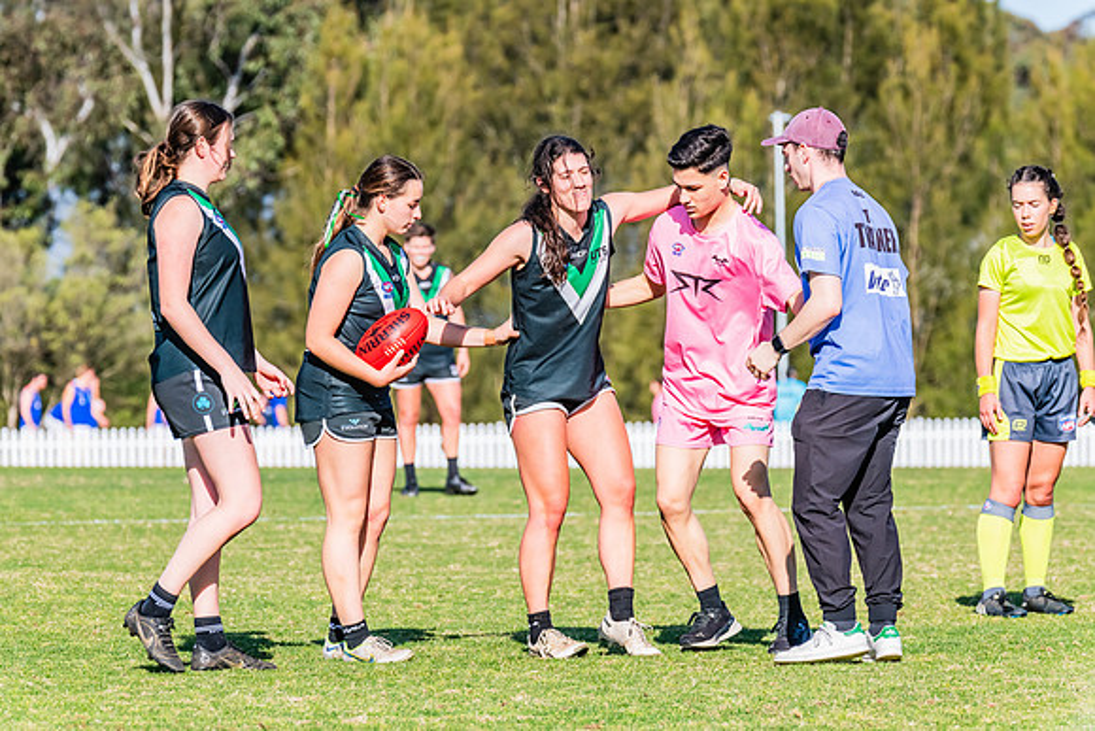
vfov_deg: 4.2
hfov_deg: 6.3
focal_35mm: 329
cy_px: 349
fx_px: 10010
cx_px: 523
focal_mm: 310
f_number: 10
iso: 800
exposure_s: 1/1600
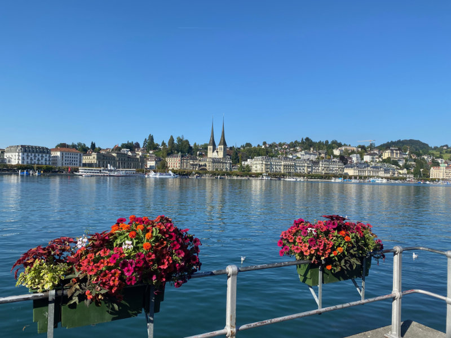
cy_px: 169
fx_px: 339
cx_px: 226
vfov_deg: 53.1
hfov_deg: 67.3
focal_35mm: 26
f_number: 1.8
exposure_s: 1/2222
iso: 32
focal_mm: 4.2
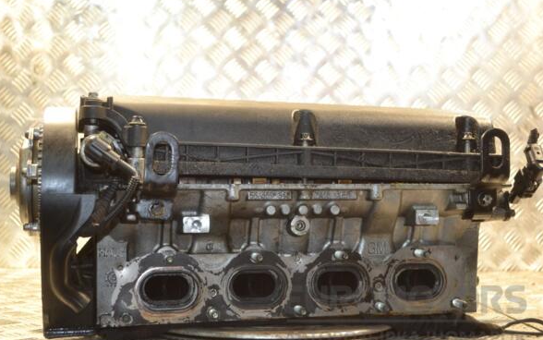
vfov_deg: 24.4
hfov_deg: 38.2
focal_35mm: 53
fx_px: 785
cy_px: 176
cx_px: 267
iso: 1250
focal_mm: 34
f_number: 5
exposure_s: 1/60
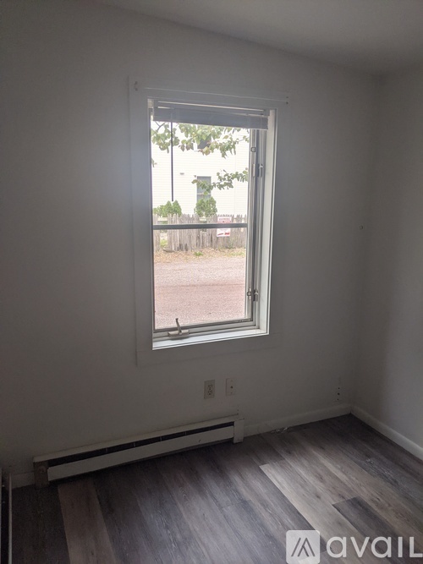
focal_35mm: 27
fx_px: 440
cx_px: 212
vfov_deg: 65.3
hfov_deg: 51.3
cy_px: 282
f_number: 1.8
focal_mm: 4.44
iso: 90
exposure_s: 1/221
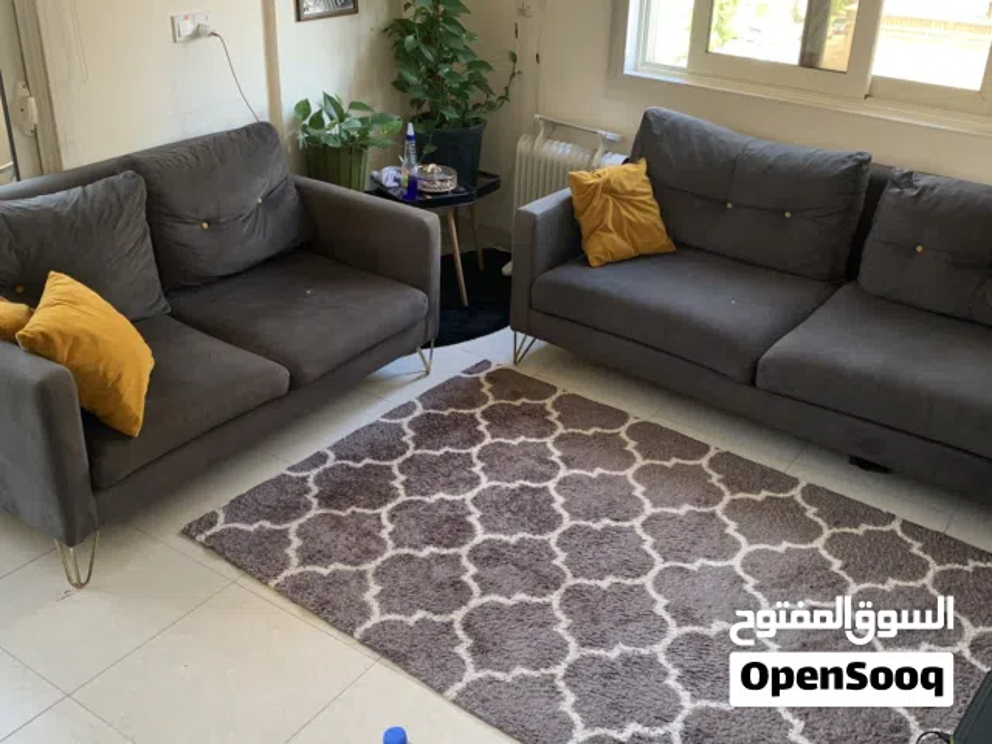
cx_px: 496
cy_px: 372
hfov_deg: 67.3
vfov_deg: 53.1
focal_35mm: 26
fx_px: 745
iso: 100
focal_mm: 4.25
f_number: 1.8
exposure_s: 1/60
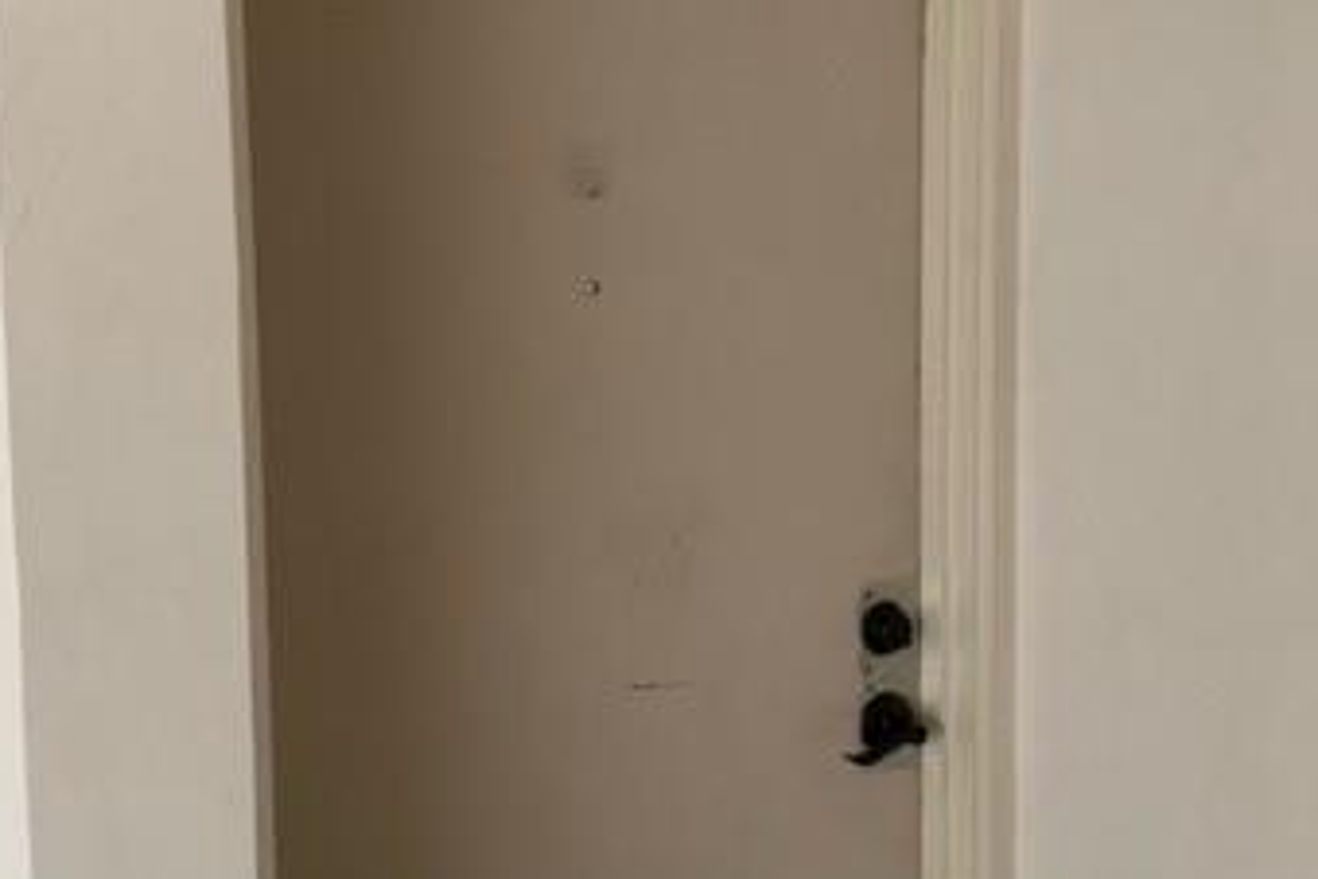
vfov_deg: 26.5
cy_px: 432
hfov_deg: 38.9
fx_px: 1867
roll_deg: +2.2
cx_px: 634
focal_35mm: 51
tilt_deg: -5.7
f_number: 1.8
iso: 400
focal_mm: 4.25
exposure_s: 1/35
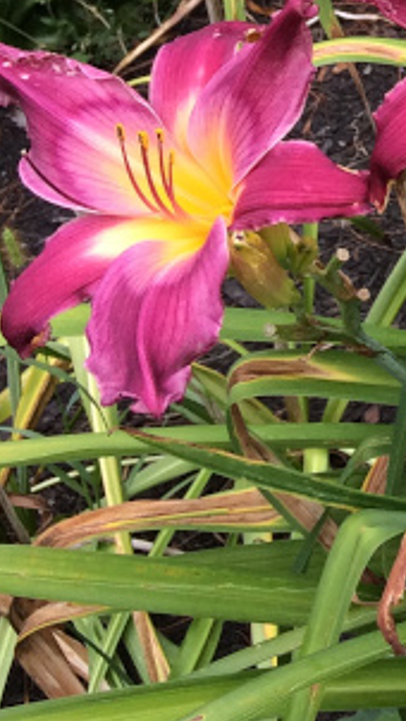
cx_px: 1139
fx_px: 2161
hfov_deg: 9.1
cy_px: -215
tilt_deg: -30.2
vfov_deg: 17.7
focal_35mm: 113
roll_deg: +0.9
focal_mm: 4.15
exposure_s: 1/222
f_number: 2.2
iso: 32
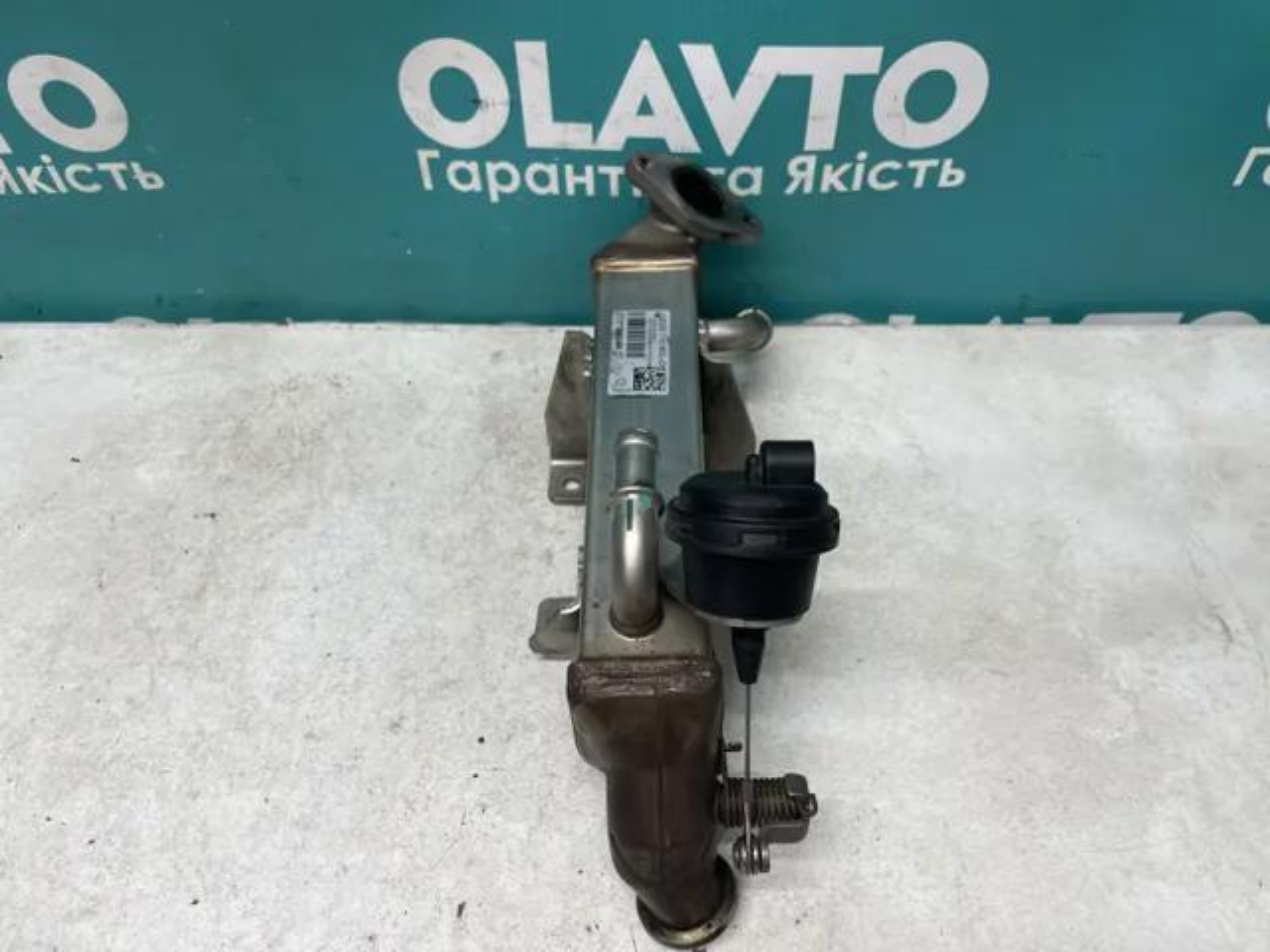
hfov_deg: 67.3
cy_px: 476
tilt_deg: -50.6
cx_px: 635
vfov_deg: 53.1
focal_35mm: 26
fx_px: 954
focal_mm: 4.2
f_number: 1.6
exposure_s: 1/100
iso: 80
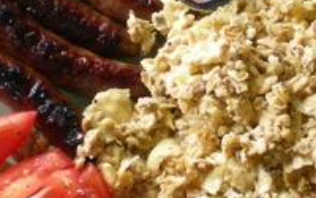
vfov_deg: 13.2
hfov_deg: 20.9
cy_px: 70
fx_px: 853
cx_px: 205
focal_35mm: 99
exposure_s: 1/29.8
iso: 200
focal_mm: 6.3
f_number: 3.1
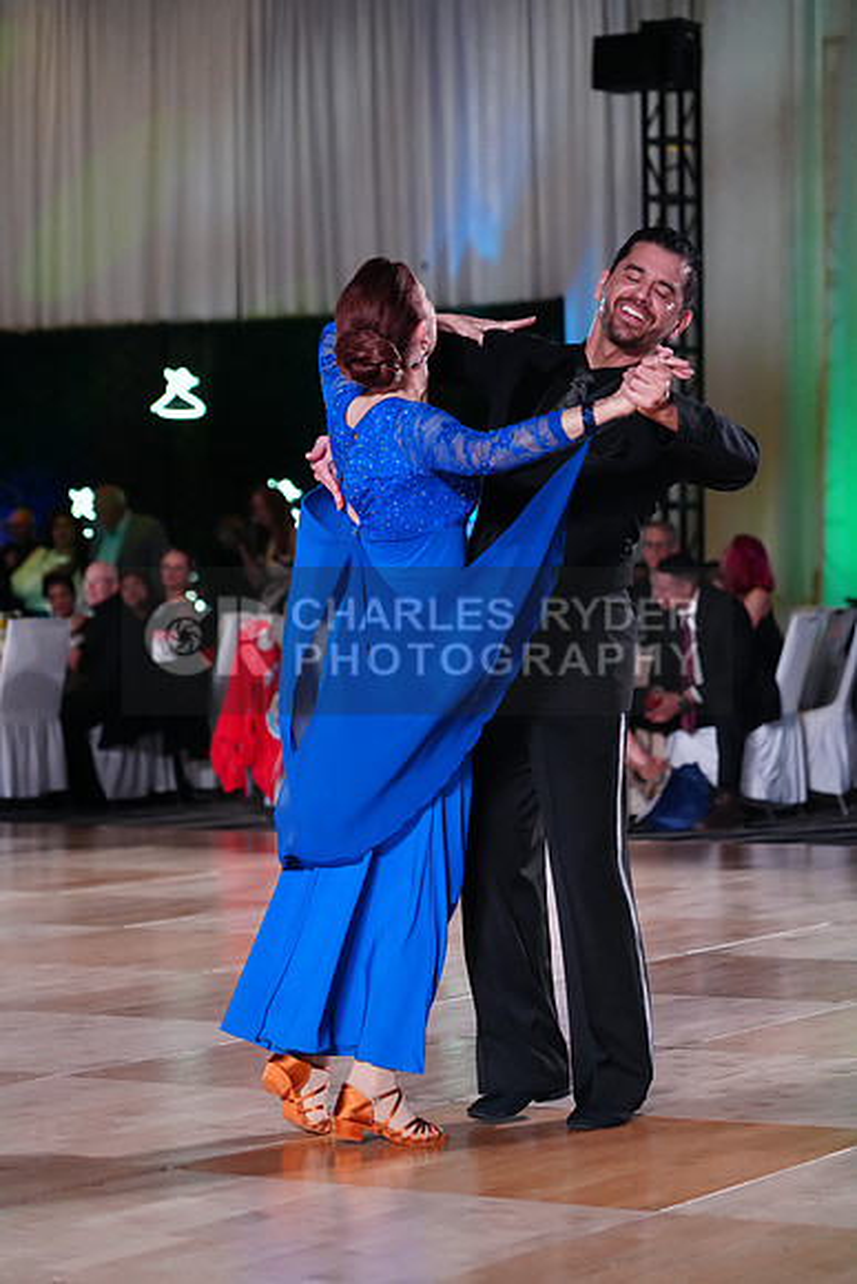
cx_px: 428
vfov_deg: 20.2
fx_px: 3604
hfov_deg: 13.6
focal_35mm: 101
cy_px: 642
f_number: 4
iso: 3200
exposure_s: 1/400
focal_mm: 101
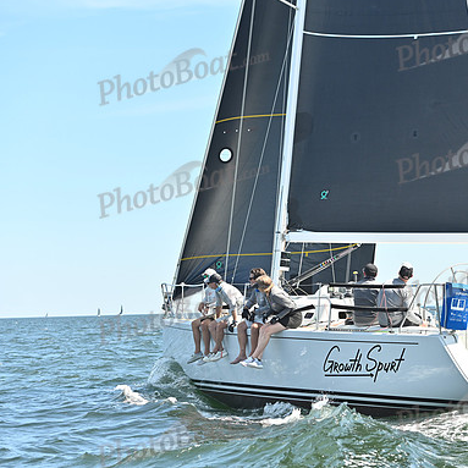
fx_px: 1377
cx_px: 334
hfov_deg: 19.2
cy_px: 233
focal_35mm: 90
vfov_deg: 19.3
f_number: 4.5
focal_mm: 70
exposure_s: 1/1250
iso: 250
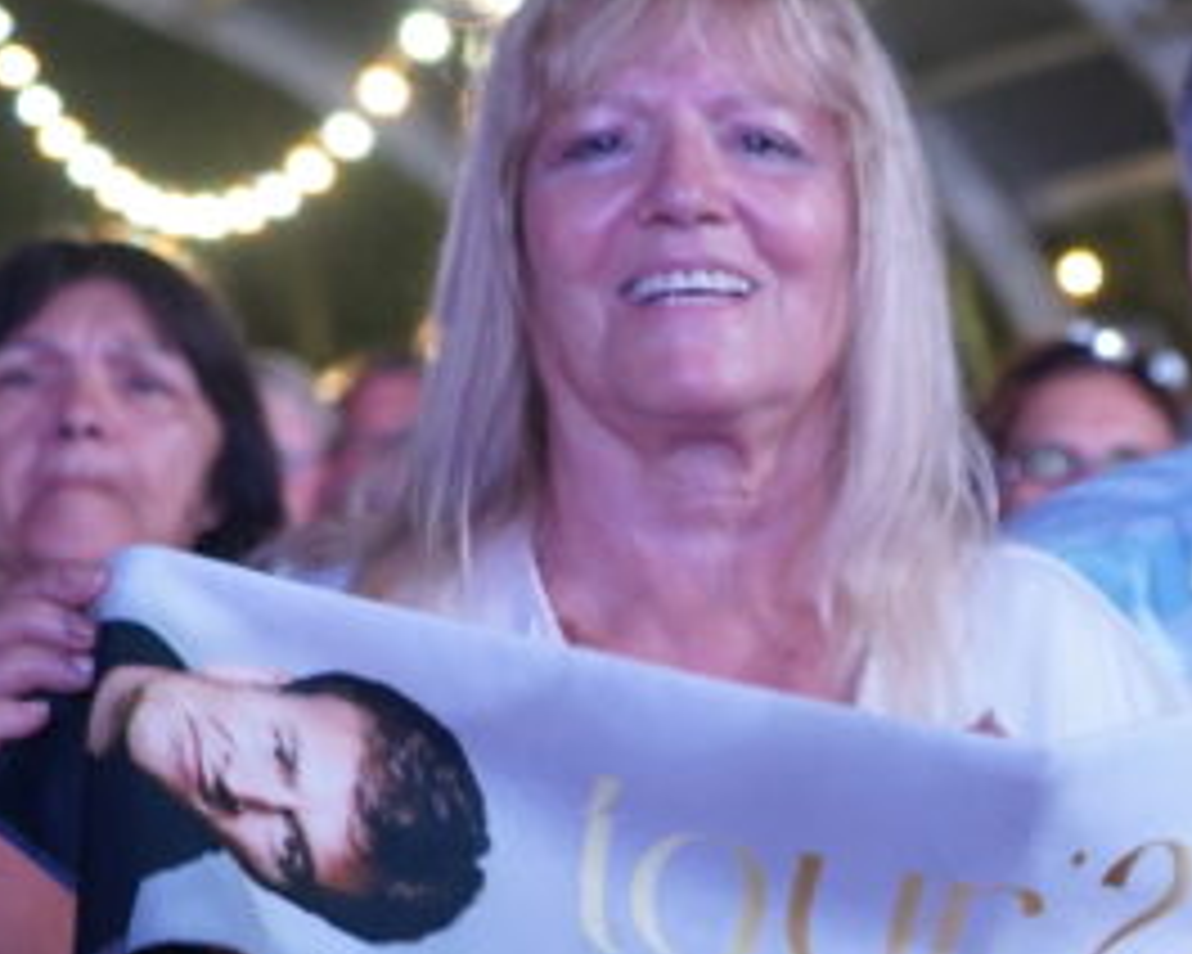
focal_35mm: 178
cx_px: 1858
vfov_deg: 8.6
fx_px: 6280
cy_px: 907
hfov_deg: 10.4
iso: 2500
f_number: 4
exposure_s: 1/60
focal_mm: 49
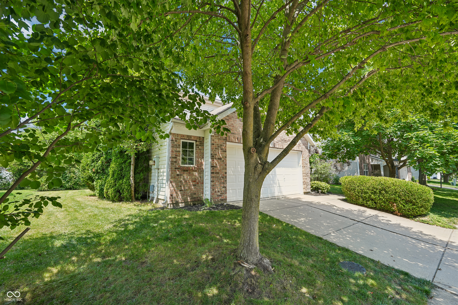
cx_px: 229
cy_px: 152
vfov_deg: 73.7
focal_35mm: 16
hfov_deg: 96.7
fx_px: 204
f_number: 8
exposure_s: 1/40
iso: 100
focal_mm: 16
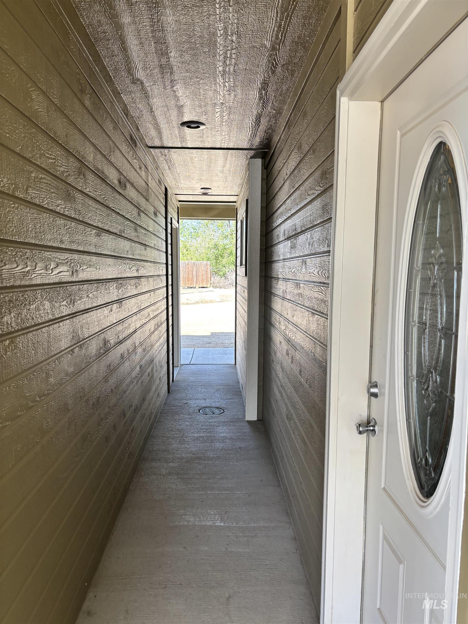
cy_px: 312
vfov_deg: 67.3
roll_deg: -0.2
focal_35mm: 26
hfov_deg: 53.1
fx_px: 469
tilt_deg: -6.1
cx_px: 234
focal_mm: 5.96
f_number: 1.6
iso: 40
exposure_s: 1/149
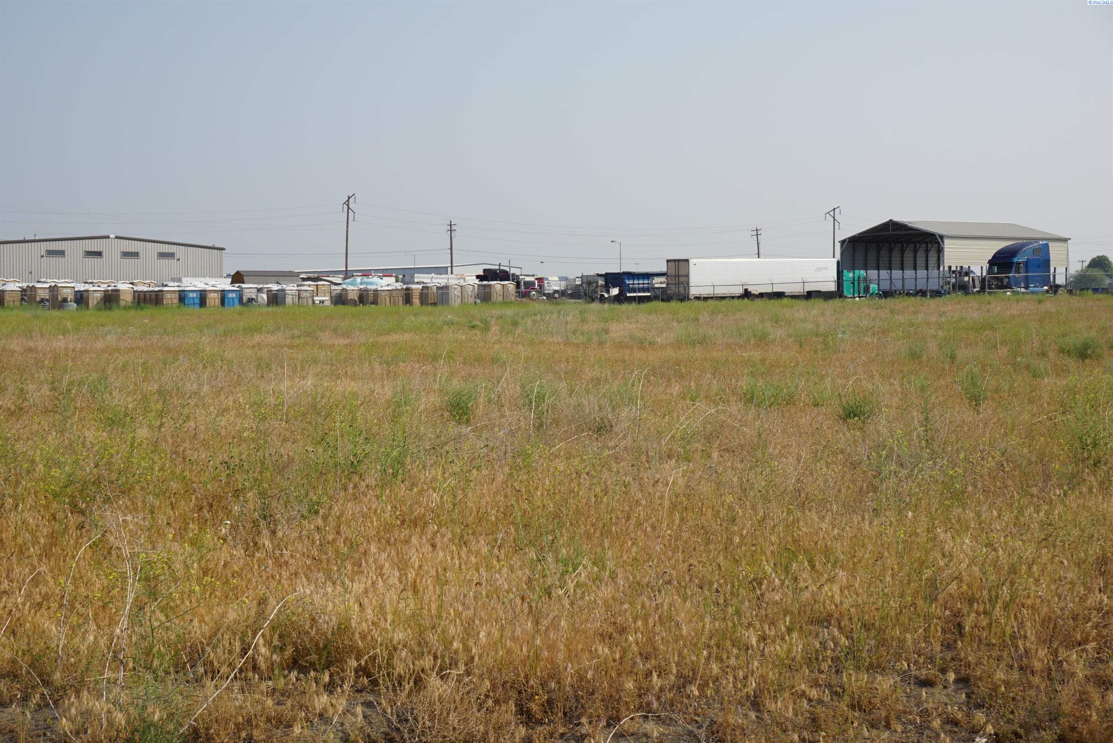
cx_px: 556
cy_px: 372
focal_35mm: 52
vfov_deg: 25.8
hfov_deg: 37.8
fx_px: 1624
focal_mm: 35
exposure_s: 1/200
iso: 100
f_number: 11
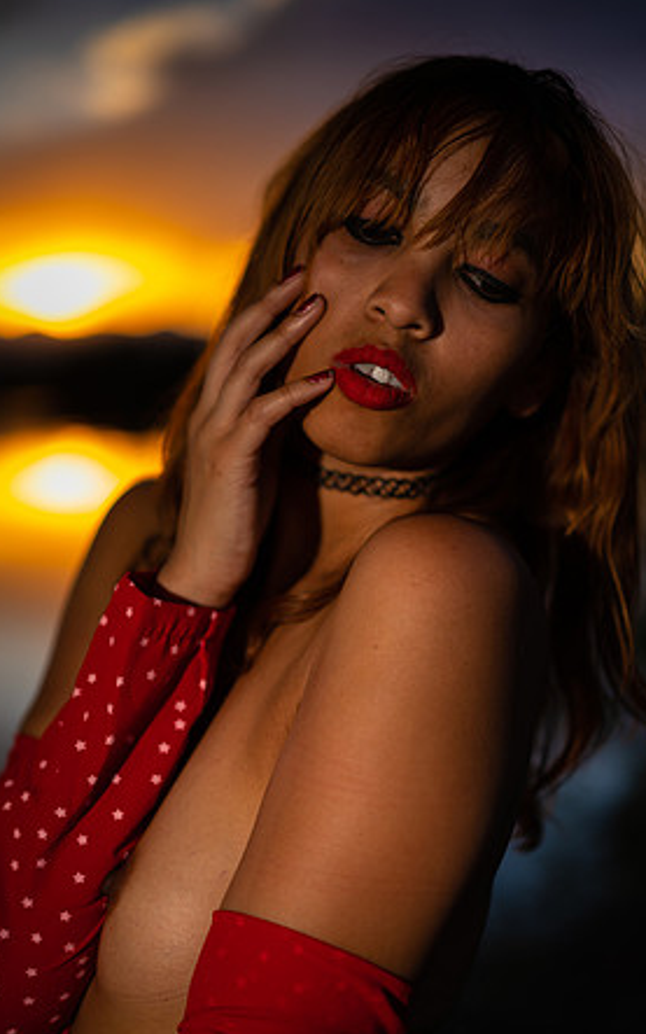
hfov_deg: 22.8
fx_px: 1605
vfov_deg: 35.7
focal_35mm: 57
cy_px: 518
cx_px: 317
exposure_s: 1/800
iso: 64
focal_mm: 55
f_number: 1.8
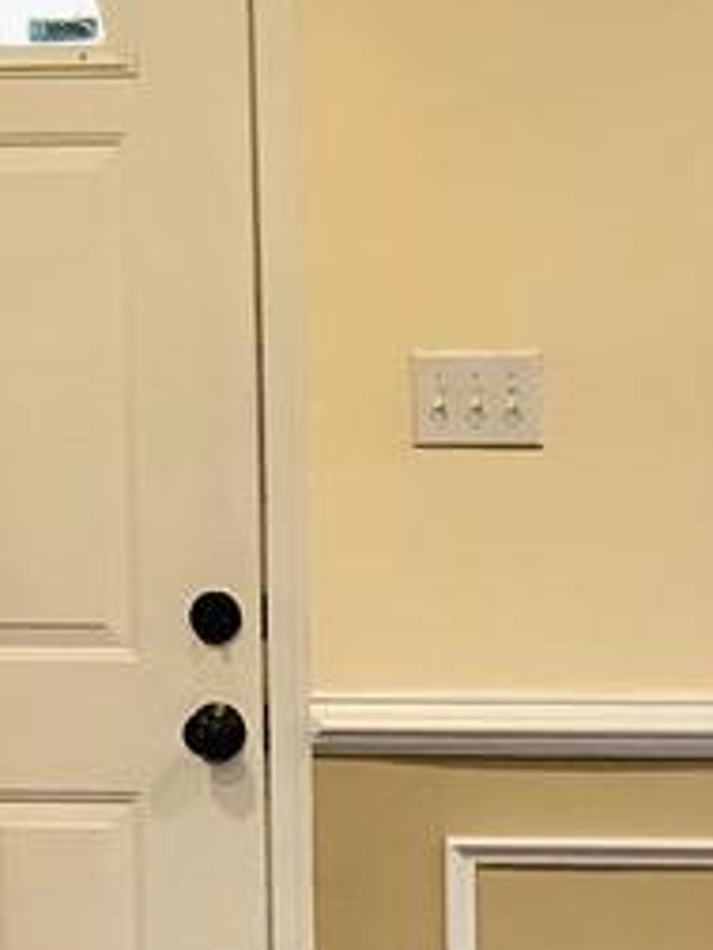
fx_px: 4696
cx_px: 875
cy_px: 826
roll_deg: +0.3
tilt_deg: -5.3
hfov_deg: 8.6
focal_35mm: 171
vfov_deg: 11.5
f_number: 1.8
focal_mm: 3.99
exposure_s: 1/15
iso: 64
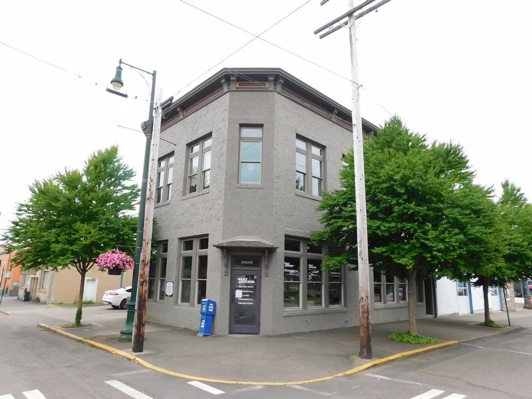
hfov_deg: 73.9
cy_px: 200
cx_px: 266
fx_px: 353
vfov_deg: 58.9
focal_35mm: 23
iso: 125
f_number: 3
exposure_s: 1/320
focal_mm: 4
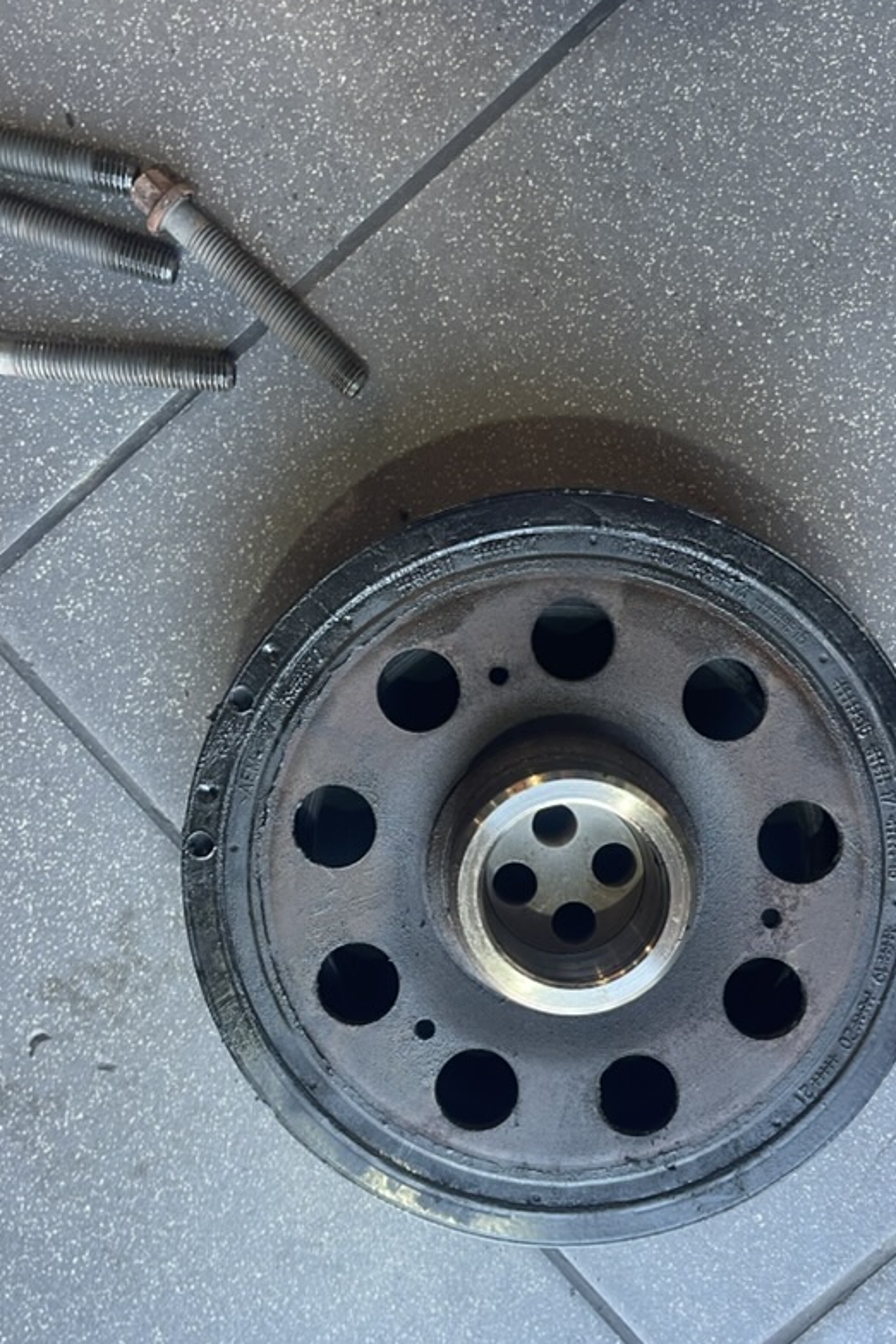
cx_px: 441
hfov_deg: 38.9
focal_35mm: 34
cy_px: 717
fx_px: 1269
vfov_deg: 55.8
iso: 80
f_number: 1.6
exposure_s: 1/50
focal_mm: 5.1
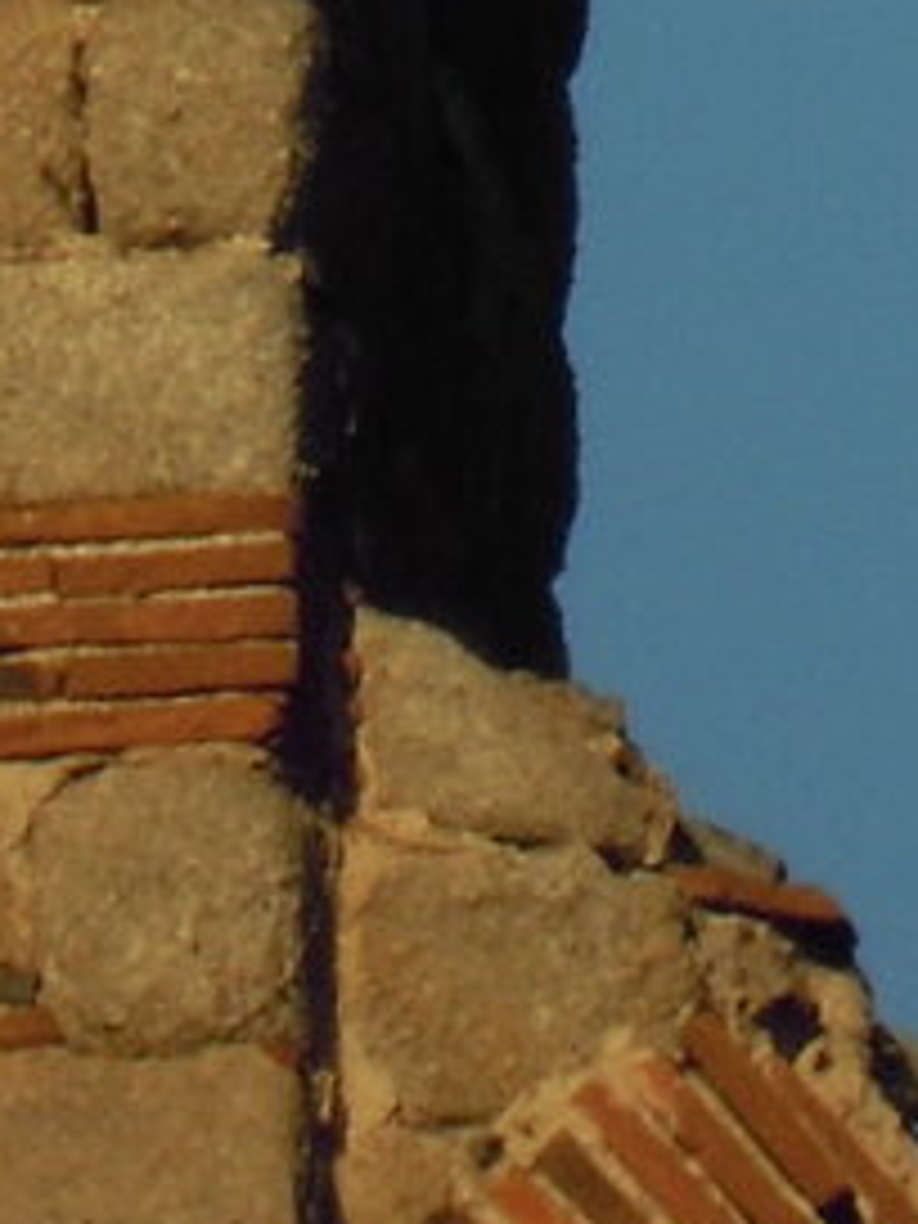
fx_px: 38825
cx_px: 2264
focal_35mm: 1098
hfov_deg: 1.4
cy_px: -3521
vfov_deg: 1.8
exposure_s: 1/400
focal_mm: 25
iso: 100
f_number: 6.6
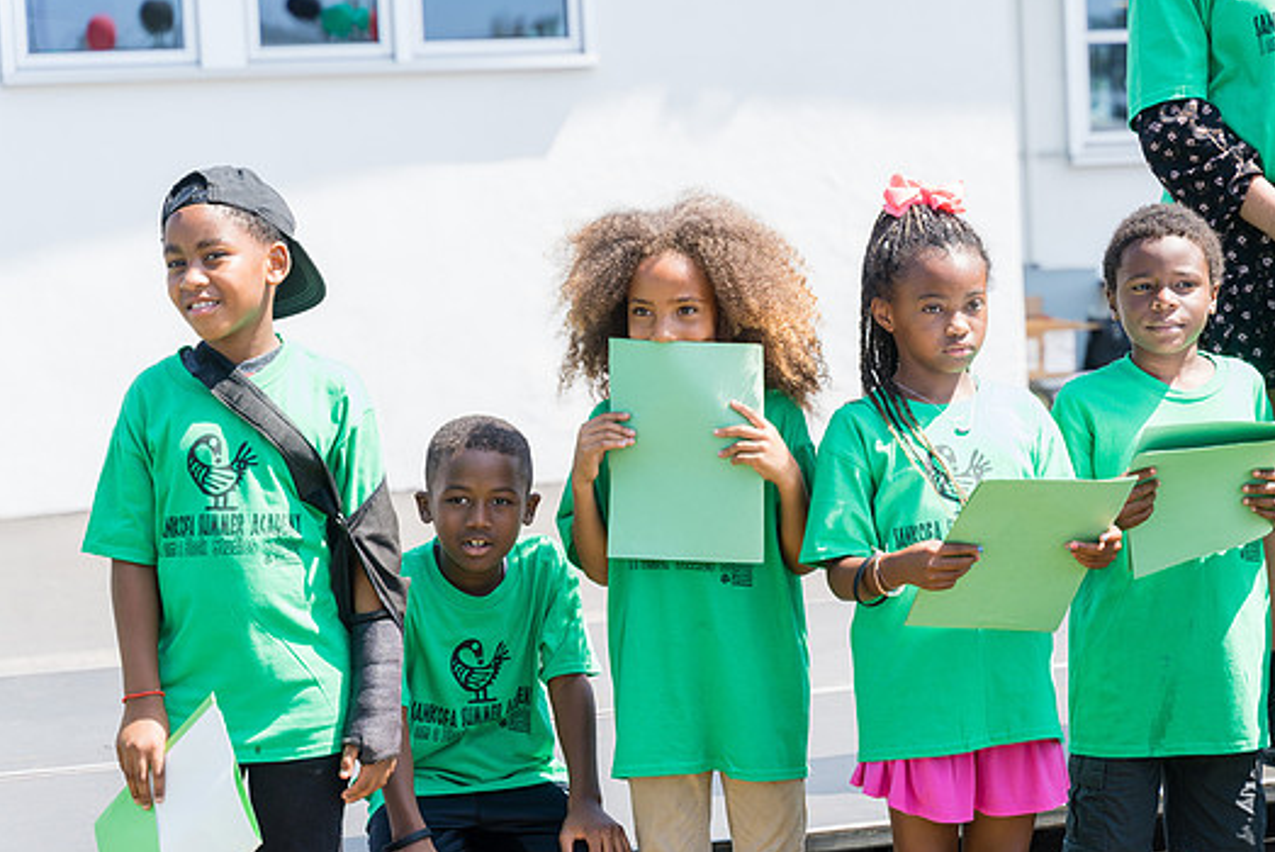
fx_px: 2941
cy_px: 456
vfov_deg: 16.5
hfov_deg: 24.5
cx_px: 684
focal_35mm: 83
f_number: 4
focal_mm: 75
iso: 100
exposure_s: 1/250
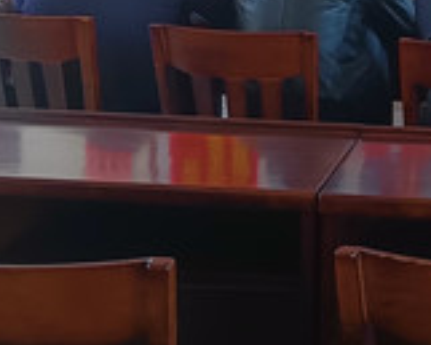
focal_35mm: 98
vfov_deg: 15.1
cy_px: -80
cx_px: 525
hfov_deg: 18.5
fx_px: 1251
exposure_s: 1/50
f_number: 1.9
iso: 305
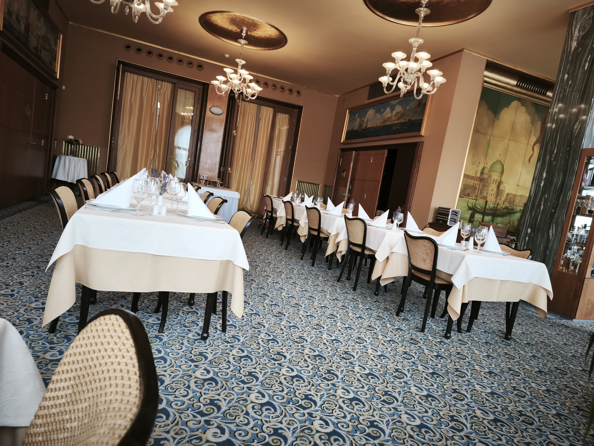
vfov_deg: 58.9
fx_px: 395
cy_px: 223
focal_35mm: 23
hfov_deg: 73.9
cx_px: 297
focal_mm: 5.35
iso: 200
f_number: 1.7
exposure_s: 1/100
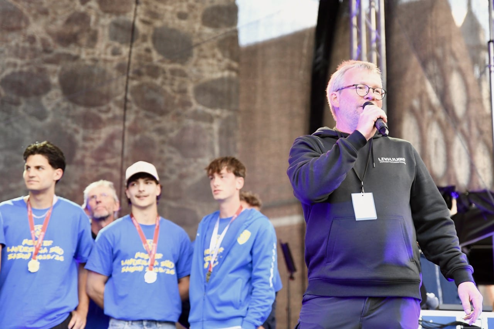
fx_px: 960
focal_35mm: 70
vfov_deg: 19.5
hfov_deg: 28.8
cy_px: 164
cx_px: 247
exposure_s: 1/800
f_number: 2.8
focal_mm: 70
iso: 2000
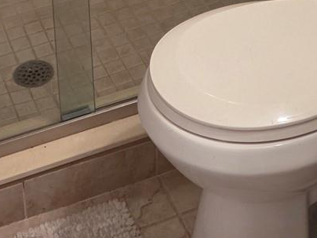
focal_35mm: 91
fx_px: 833
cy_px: -200
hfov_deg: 21.5
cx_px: 166
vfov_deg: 14.2
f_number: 1.8
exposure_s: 1/120
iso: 640
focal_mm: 5.4
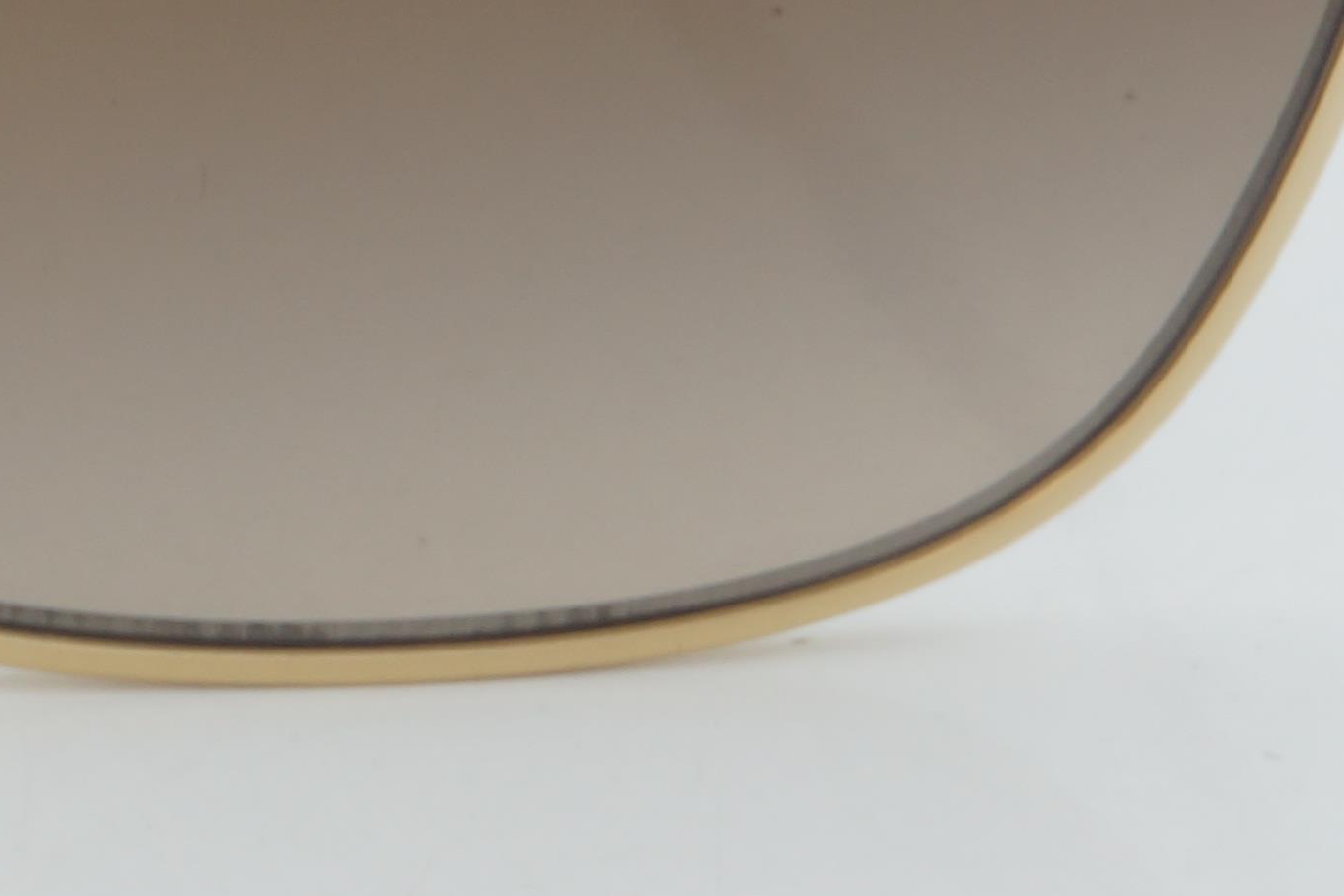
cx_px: -1140
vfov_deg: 3.8
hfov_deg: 5.6
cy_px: -470
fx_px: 13446
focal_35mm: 360
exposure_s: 1/3
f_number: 32
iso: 100
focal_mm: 55
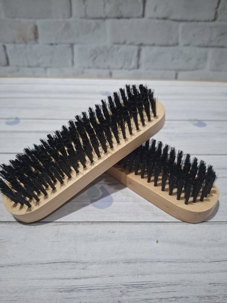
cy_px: 152
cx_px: 114
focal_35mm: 23
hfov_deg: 58.9
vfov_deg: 73.9
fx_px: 201
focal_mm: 5.54
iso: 250
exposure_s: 1/30
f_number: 1.8
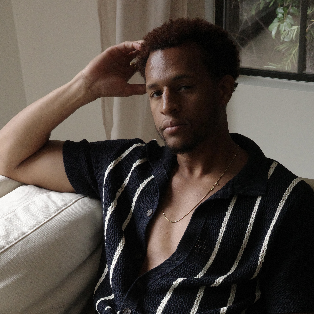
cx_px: 156
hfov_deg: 32.8
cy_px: 215
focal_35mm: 52
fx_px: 534
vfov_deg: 32.5
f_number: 6.3
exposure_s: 1/100
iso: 2500
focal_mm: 26
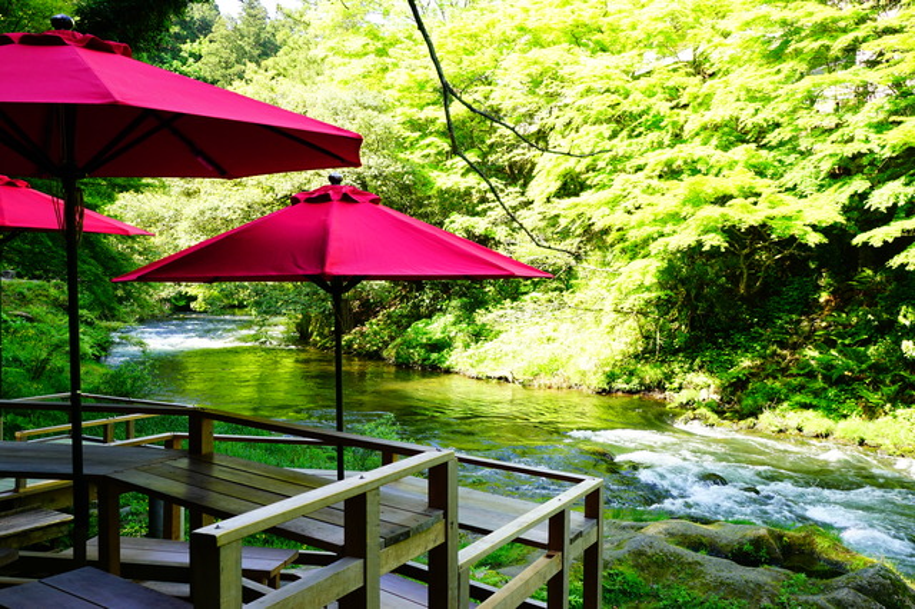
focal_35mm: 36
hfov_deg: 53.2
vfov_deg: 36.8
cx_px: 458
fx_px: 914
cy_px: 304
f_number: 8
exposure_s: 1/60
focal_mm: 24
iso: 320
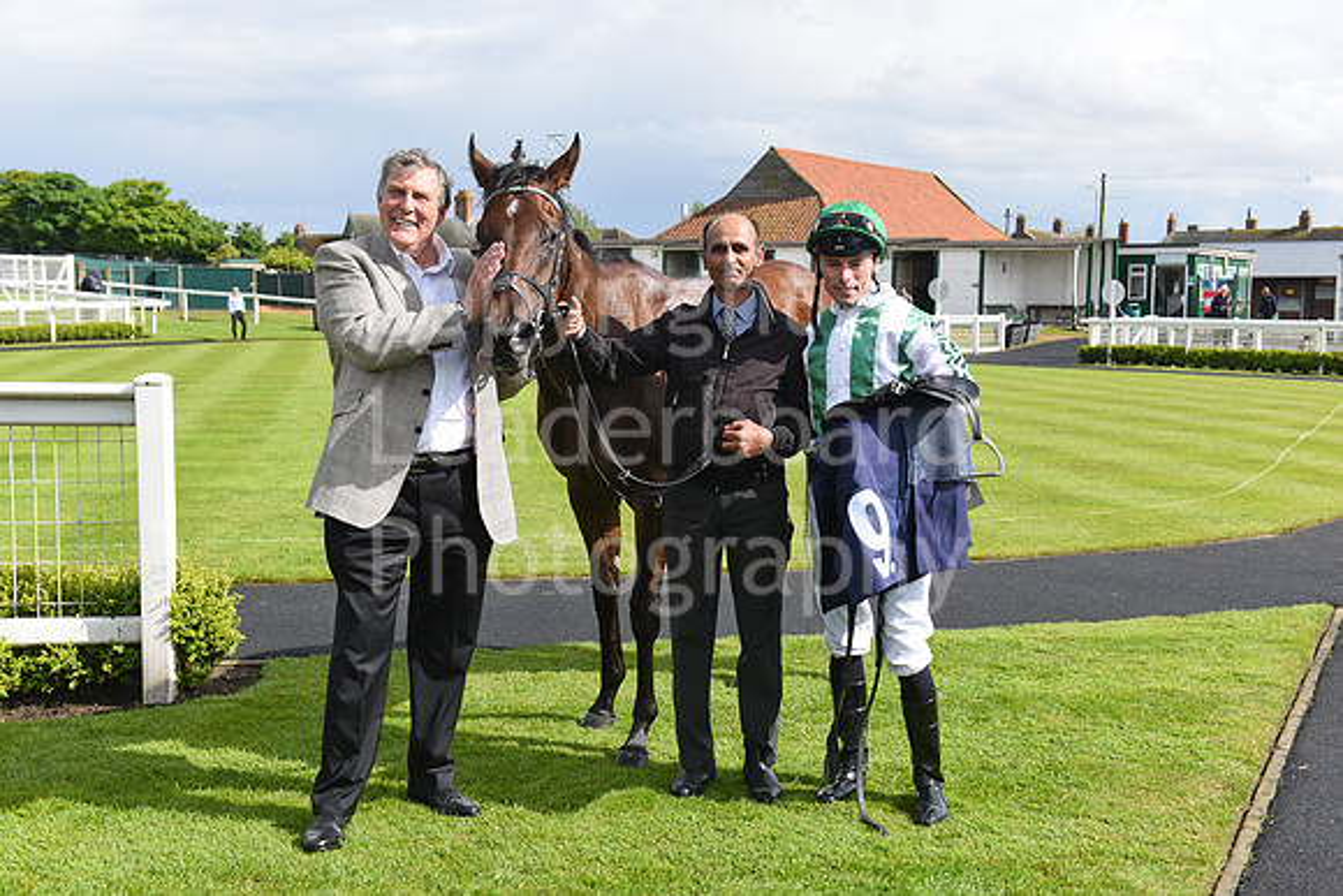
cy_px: 448
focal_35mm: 42
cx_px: 672
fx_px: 1567
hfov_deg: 46.4
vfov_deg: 31.9
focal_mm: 42
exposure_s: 1/3200
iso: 1000
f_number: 5.6
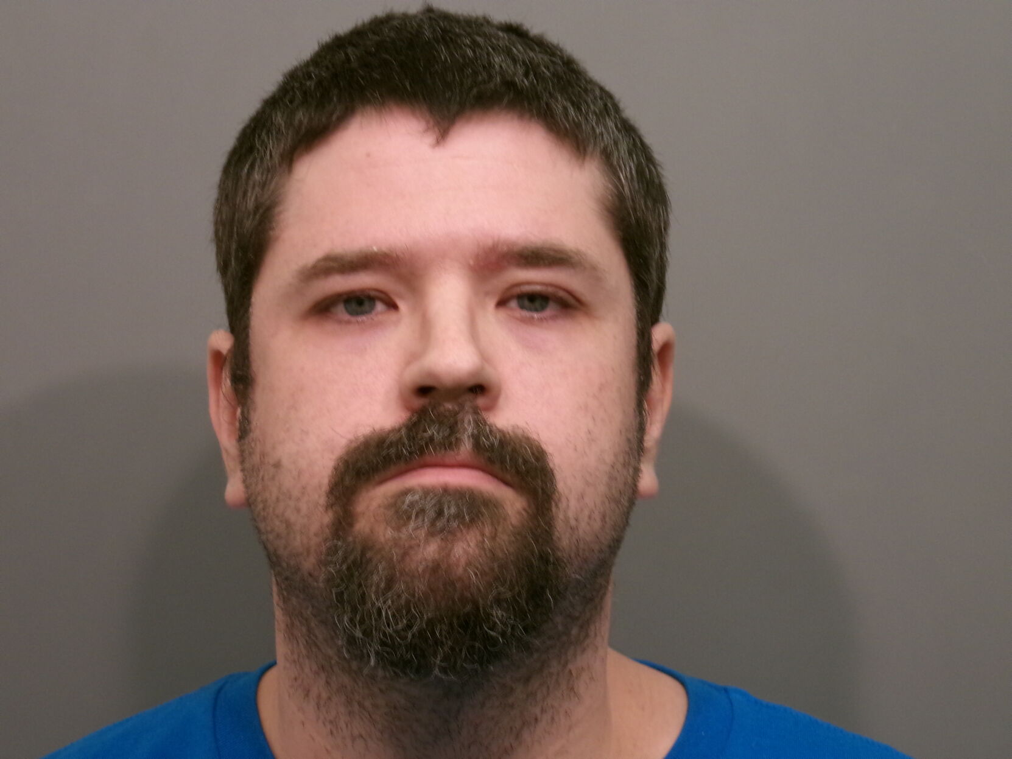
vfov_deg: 10.2
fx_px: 4240
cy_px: 380
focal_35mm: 145
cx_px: 506
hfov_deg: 13.6
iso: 295
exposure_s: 1/20
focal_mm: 26.1
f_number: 5.7
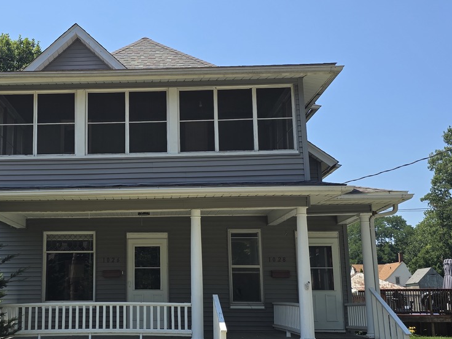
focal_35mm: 45
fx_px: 588
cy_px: 224
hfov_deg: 41.3
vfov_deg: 31.9
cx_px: 138
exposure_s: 1/611
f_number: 1.7
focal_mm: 6.3
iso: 12
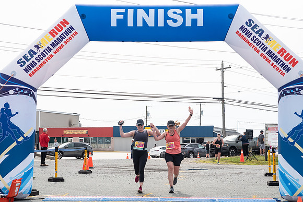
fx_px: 533
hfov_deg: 31.7
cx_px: 151
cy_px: 113
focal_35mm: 63
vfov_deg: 21.5
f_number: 4
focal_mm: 52
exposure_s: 1/3200
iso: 800
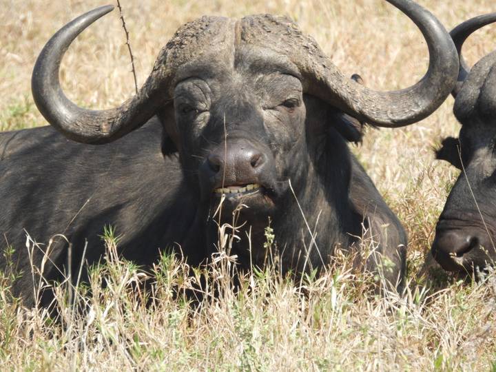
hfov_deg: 1.8
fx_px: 15761
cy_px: 186
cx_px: 248
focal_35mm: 1100
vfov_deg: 1.4
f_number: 5.6
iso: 125
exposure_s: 1/250
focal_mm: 196
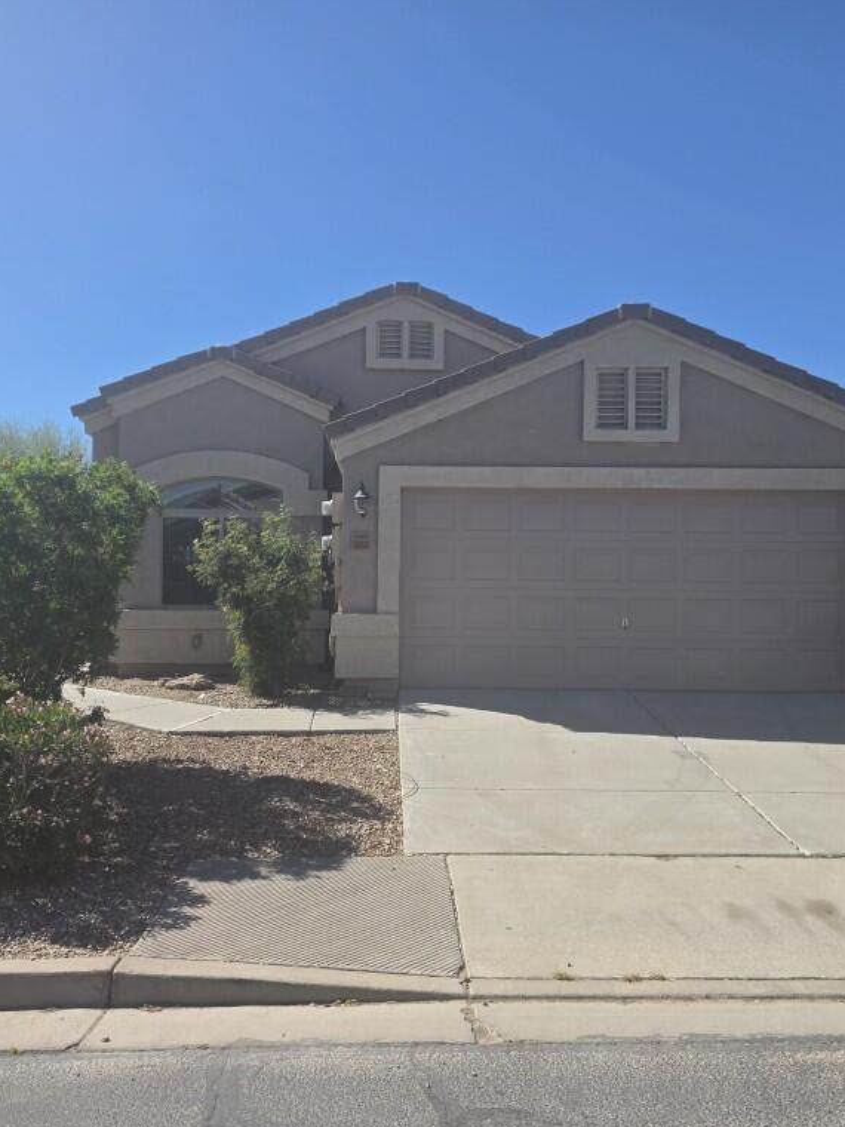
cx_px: 422
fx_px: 1009
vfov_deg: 58.4
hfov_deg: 45.4
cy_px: 565
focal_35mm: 31
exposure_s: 1/6809
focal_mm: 6.25
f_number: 1.7
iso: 80
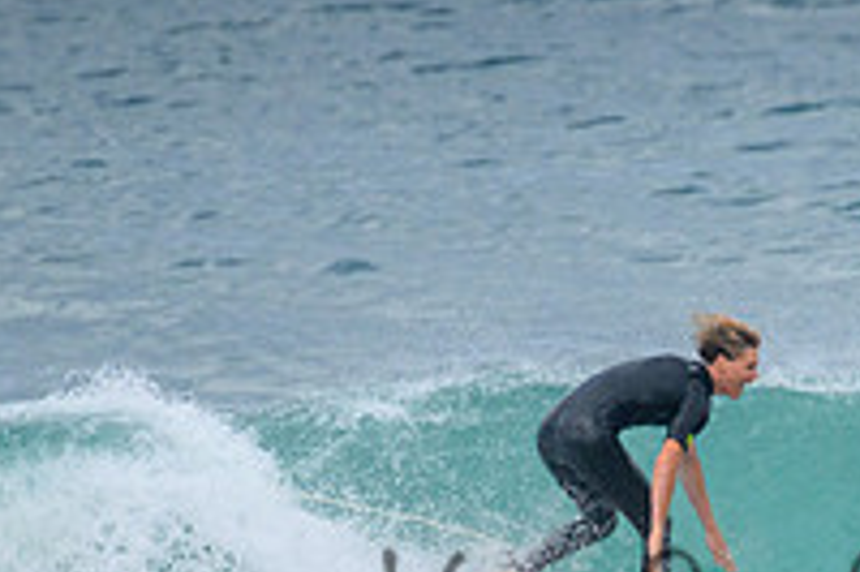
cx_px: 826
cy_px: 578
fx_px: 55447
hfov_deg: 0.9
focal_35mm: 2323
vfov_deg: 0.6
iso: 1000
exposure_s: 1/2000
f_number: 11
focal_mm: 800
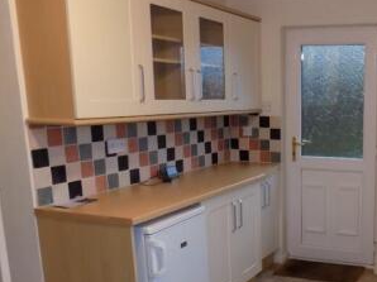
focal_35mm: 45
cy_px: 209
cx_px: 347
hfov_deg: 38.8
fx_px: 490
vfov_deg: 31.6
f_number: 3.1
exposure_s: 1/30
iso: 220
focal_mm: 4
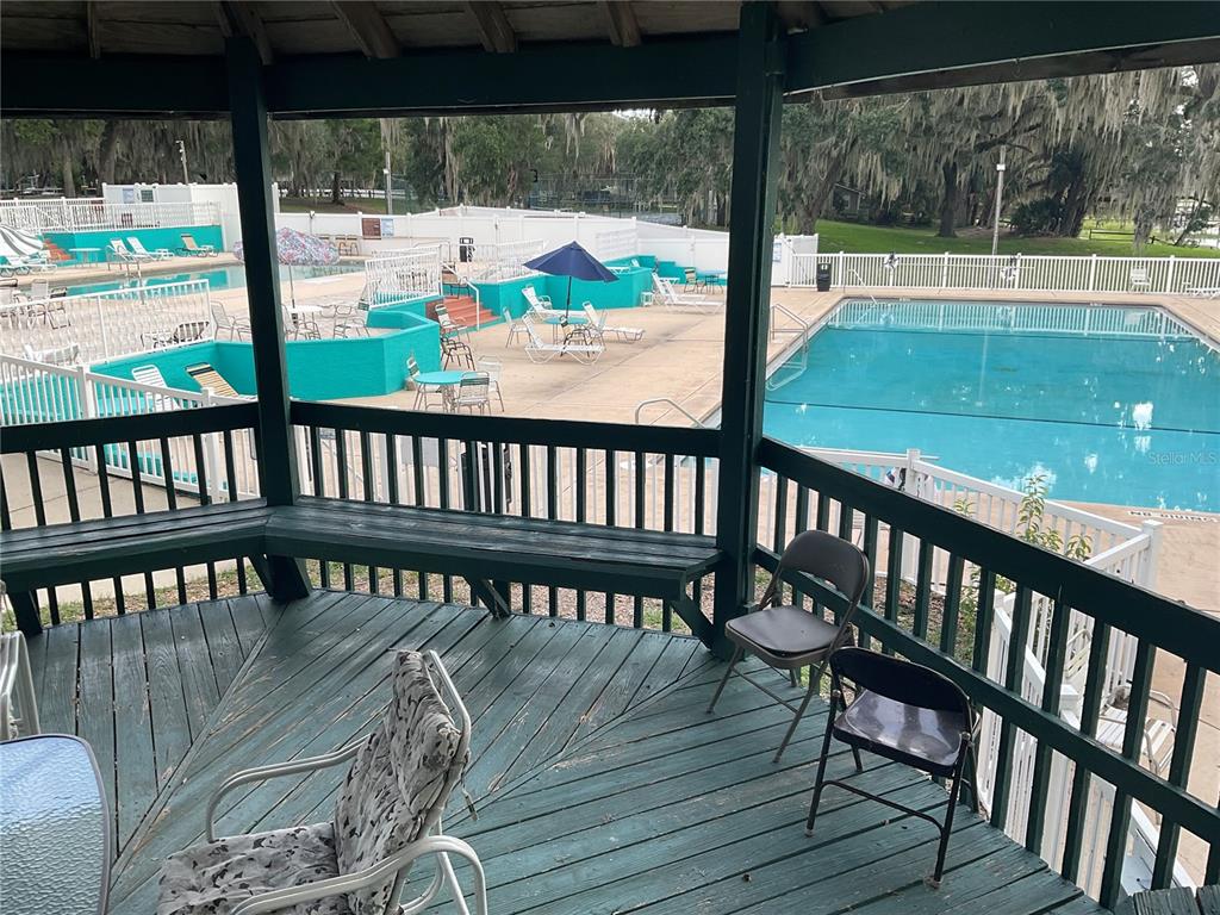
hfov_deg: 61.7
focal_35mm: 29
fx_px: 1022
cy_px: 458
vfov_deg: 48.2
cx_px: 610
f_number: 1.8
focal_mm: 3
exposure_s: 1/215
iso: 16
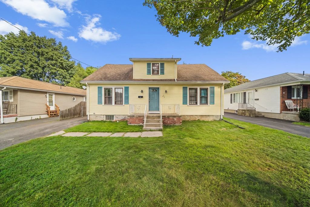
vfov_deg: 90.0
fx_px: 103
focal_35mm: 12
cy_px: 104
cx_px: 155
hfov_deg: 112.6
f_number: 8
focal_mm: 12
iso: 320
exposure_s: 1/80
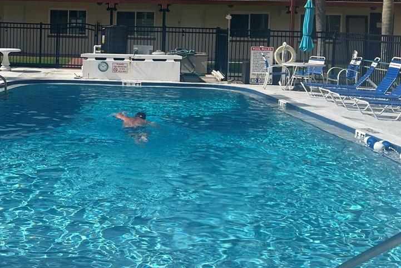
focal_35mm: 60
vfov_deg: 22.4
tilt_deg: -4.2
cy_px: 64
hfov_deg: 32.7
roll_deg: -1.1
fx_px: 668
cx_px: 98
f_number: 1.5
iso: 50
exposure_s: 1/6993
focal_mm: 5.7
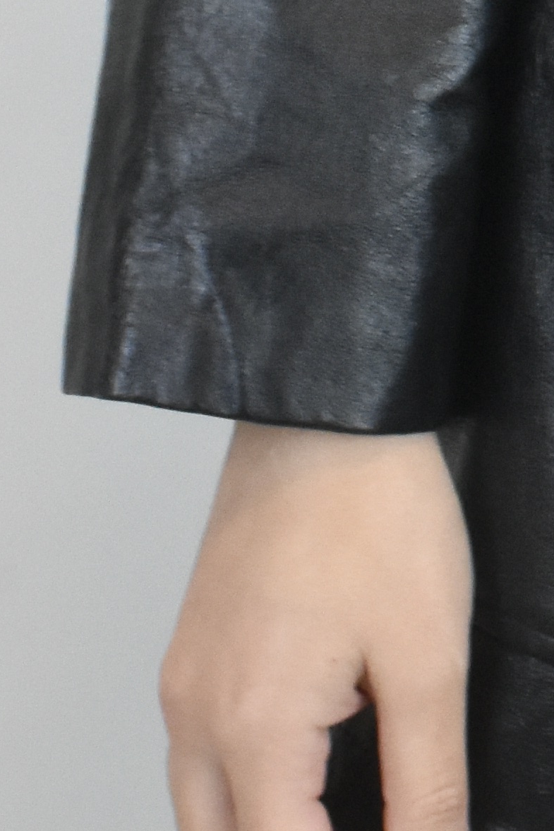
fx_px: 6174
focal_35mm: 268
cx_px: 1168
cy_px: -345
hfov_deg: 5.0
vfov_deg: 7.6
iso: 1600
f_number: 18
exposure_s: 1/30
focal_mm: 35
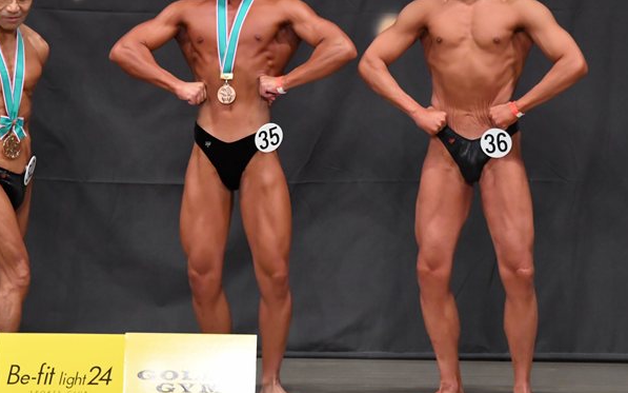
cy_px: 136
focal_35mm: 337
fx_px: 5767
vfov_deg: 3.9
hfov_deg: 6.2
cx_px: 293
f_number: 5.6
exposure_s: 1/400
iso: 5000
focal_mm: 170
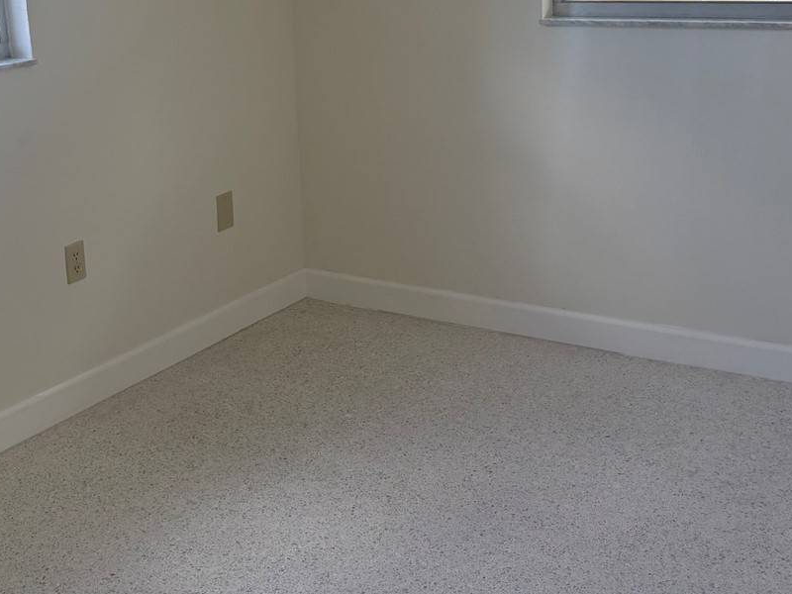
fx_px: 1190
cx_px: 401
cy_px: 54
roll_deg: +3.1
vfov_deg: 27.0
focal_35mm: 52
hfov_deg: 36.8
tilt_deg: -8.4
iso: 64
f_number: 1.6
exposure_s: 1/268
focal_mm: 5.96
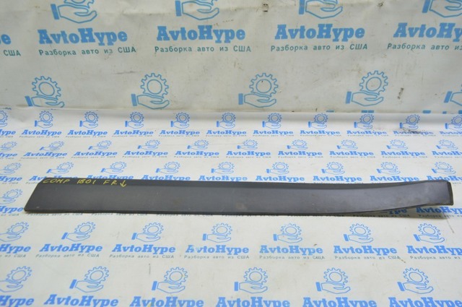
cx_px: 231
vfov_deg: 47.8
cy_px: 154
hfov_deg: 67.4
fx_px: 346
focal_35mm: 27
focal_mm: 18
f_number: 5.6
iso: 400
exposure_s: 1/20
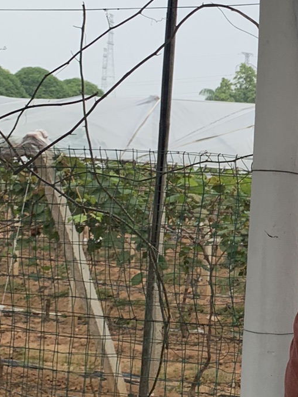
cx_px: 417
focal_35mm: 77
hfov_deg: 17.6
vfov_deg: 25.3
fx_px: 884
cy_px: 175
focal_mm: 4.25
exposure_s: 1/2208
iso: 25
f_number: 1.8
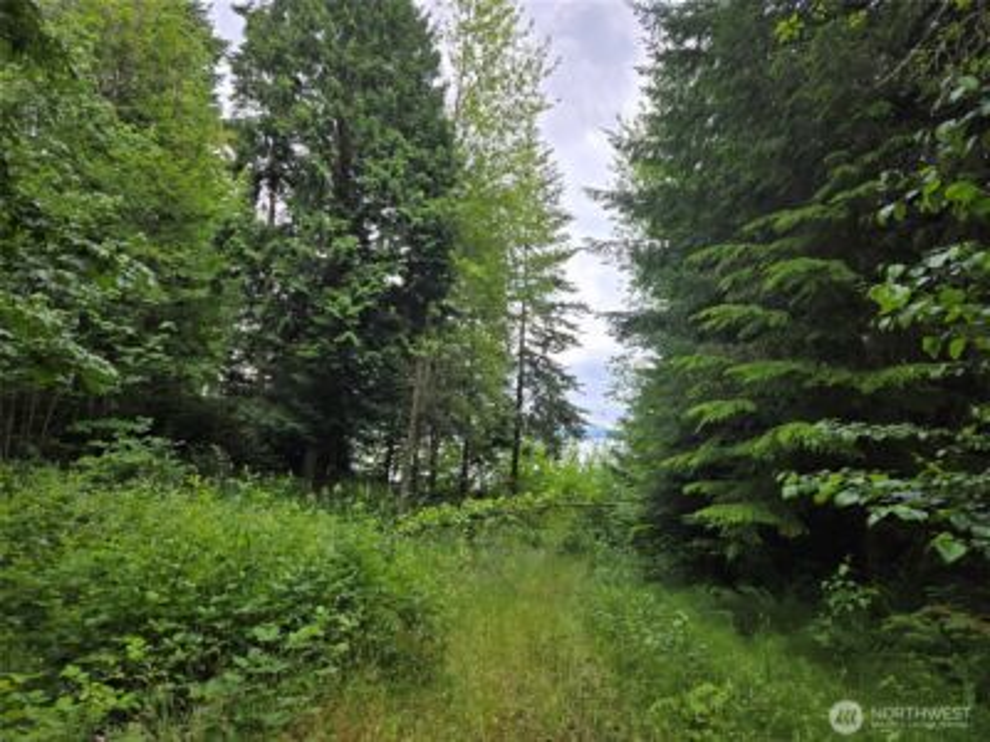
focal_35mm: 23
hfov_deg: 73.9
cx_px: 495
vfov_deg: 58.9
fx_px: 658
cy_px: 371
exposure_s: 1/682
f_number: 1.8
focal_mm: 5.4
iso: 25
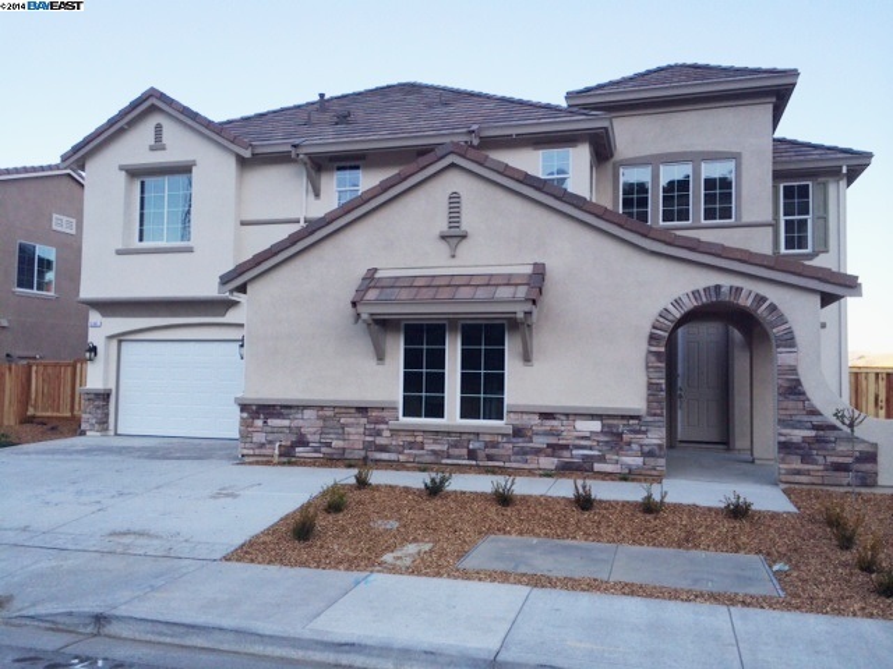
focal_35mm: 30
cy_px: 334
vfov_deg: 46.8
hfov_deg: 60.0
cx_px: 446
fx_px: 774
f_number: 2.2
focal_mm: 4.12
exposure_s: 1/604
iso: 40
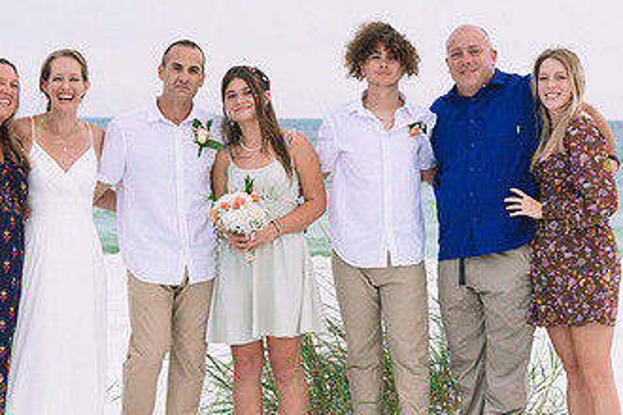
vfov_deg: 11.1
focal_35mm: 123
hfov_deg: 16.6
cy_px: 210
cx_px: 261
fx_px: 2128
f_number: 5
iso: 2500
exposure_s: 1/2500
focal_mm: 70
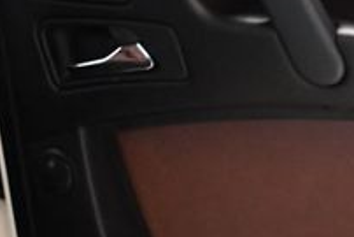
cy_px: 137
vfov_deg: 12.0
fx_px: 1122
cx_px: 389
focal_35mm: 114
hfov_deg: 17.3
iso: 3200
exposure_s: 1/60
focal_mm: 18
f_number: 3.5
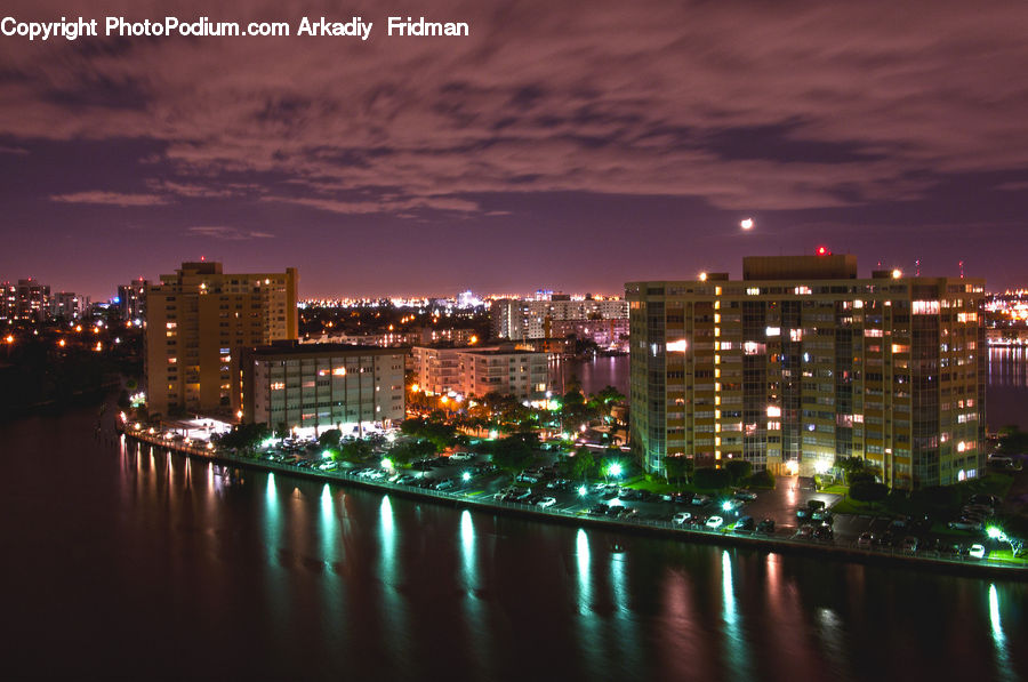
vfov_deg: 39.8
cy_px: 341
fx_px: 941
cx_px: 514
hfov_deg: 57.3
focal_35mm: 33
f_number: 14
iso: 200
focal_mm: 22
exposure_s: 30
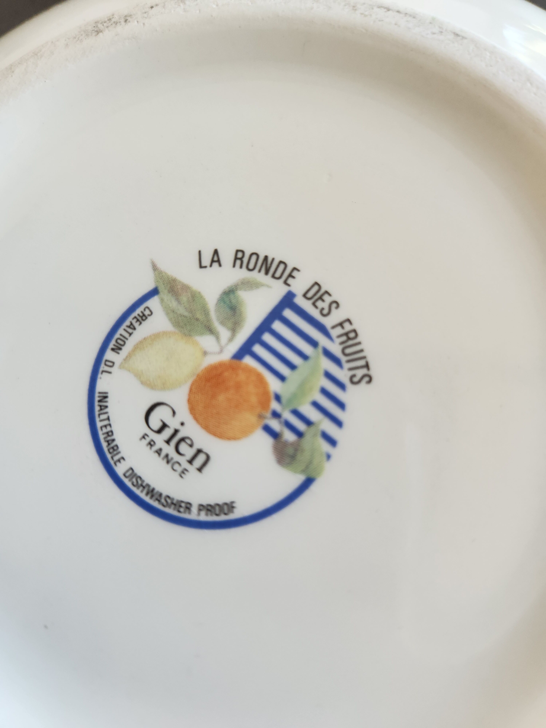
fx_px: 484
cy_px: 364
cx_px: 273
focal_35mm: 23
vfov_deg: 73.9
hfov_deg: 58.9
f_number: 1.8
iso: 125
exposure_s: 1/180
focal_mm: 5.4
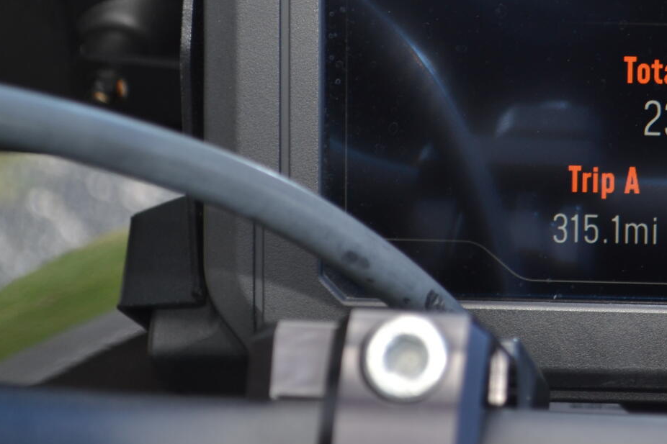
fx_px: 3001
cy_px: 24
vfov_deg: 8.4
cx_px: 716
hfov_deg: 12.5
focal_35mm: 162
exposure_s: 1/60
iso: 100
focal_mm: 50
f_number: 5.6
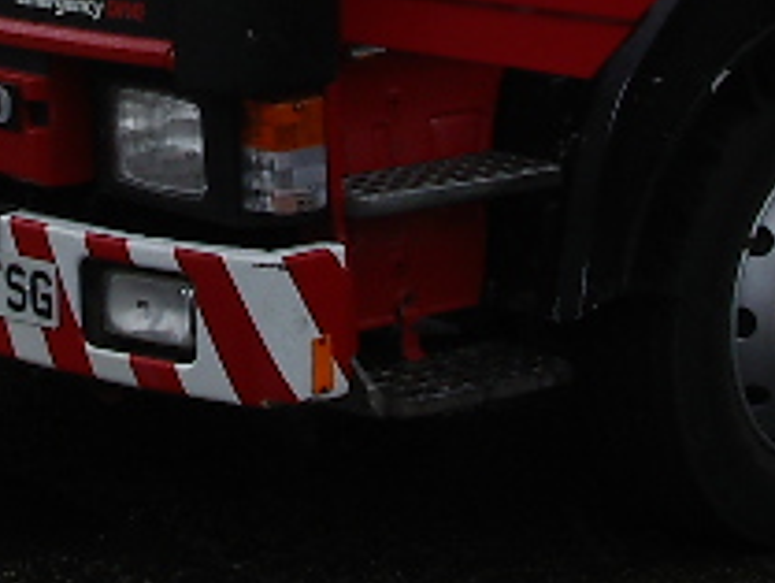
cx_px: 122
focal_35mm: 159
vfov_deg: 9.1
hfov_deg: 12.4
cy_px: -238
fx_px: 3562
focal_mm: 7.8
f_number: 5.5
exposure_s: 1/320
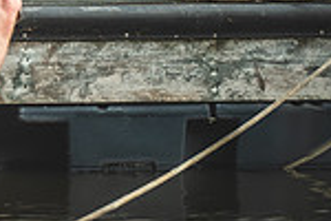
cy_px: -109
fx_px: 5075
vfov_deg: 2.5
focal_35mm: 552
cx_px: -284
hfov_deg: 3.7
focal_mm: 140
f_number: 2.8
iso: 250
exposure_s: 1/800
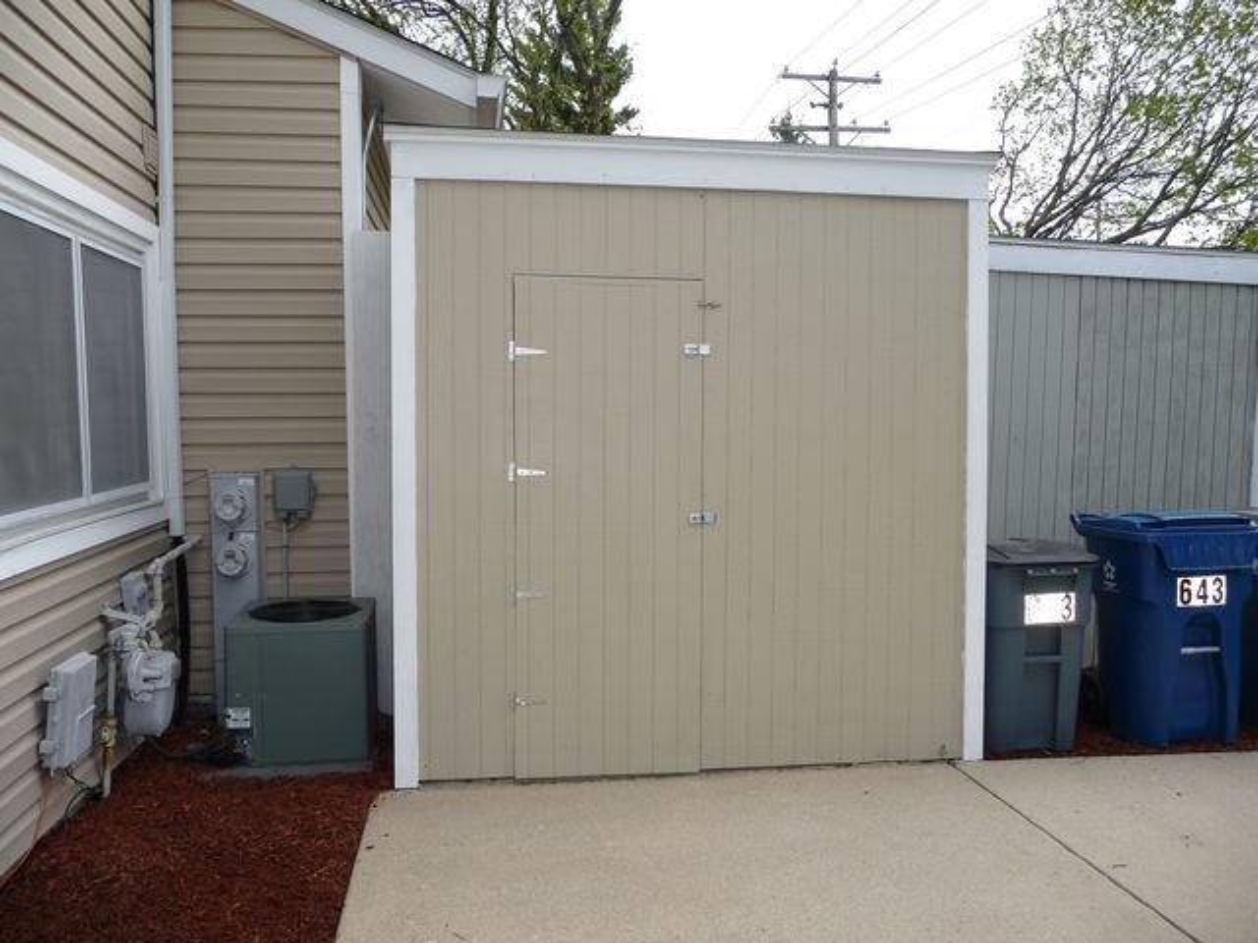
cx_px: 629
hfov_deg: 63.4
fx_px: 1018
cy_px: 472
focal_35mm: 28
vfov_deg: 49.7
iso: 100
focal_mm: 4.7
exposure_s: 1/800
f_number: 3.3
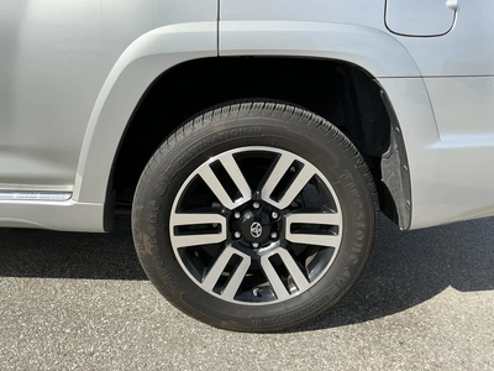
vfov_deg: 49.7
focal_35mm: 28
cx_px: 247
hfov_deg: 63.4
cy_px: 186
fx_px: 400
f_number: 1.8
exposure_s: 1/1912
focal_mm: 3
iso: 25
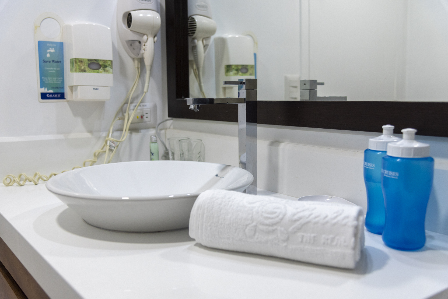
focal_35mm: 38
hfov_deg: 50.7
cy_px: 150
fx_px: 473
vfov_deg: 35.1
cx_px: 224
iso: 640
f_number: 4
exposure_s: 1/80
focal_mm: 38
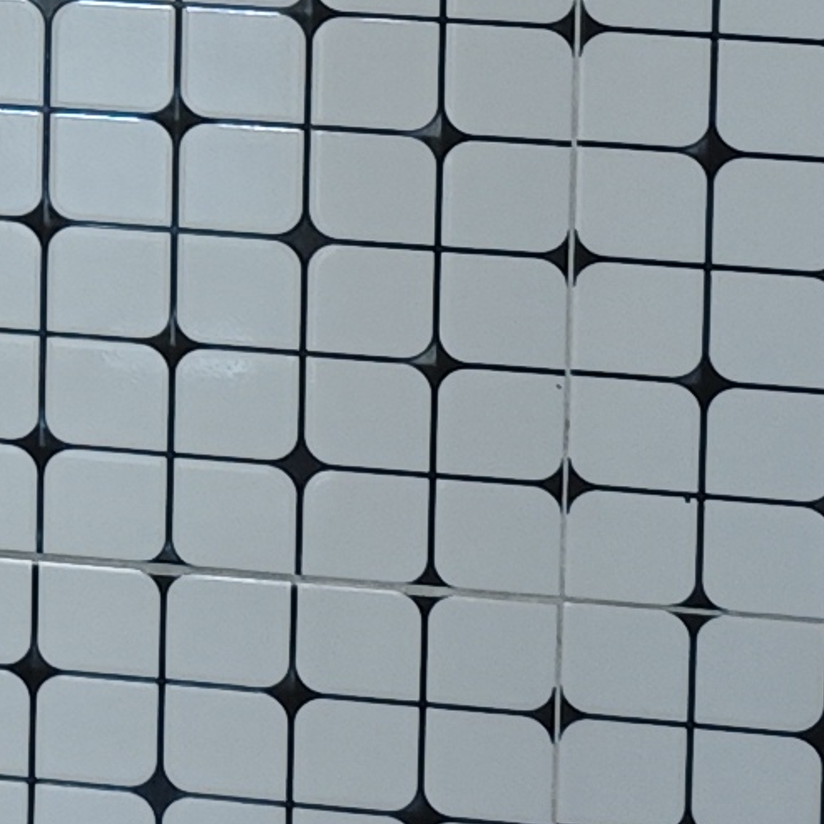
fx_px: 5144
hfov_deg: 8.8
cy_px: -694
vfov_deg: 8.8
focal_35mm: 191
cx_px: -612
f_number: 1.59
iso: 320
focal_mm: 4.94
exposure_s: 1/24
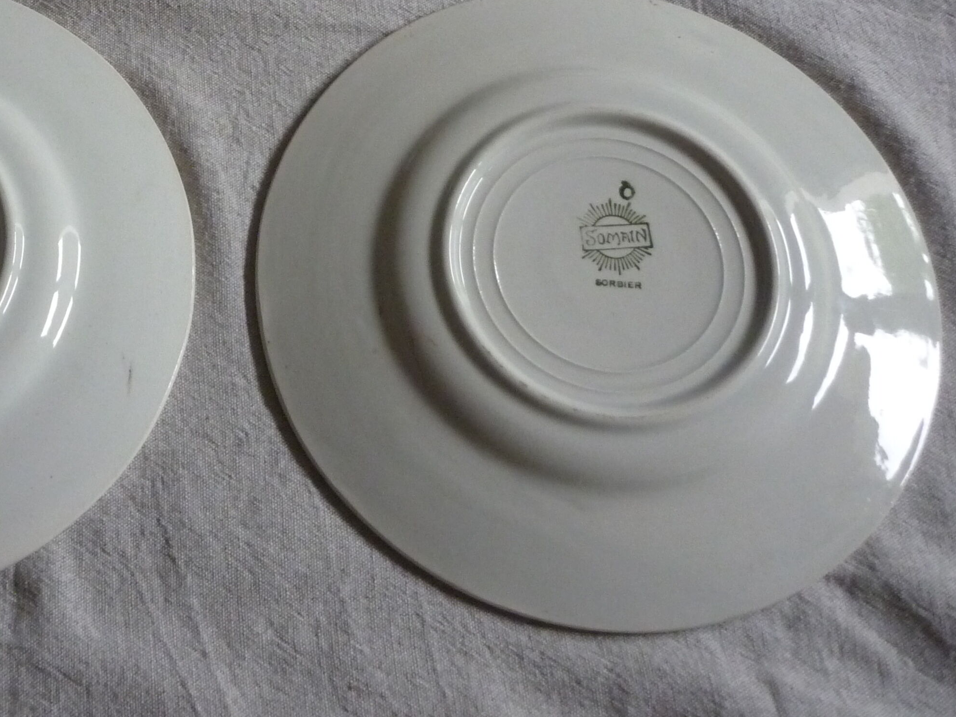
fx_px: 1684
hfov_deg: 30.7
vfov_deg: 23.3
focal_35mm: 61
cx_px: 161
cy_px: 56
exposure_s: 1/30
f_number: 2.8
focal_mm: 5.5
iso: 320
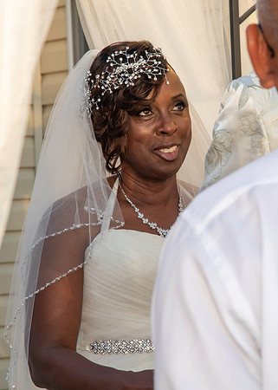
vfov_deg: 10.7
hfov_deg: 7.7
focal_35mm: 188
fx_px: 2076
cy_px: 182
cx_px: 214
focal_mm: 80
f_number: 9
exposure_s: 1/250
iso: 400
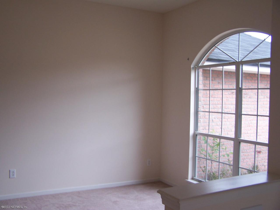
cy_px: 105
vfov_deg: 35.9
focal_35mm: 40
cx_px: 140
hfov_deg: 46.8
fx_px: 323
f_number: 2.8
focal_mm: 6.7
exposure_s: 1/60
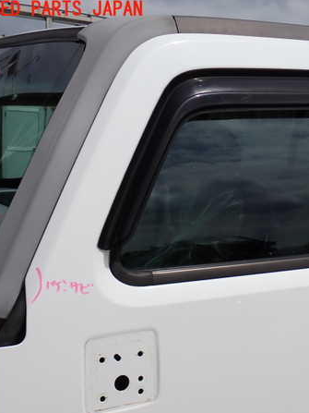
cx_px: 252
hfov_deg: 26.0
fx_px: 655
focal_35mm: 55
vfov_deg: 34.9
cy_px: 206
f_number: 11
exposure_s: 1/250
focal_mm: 7.31
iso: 100
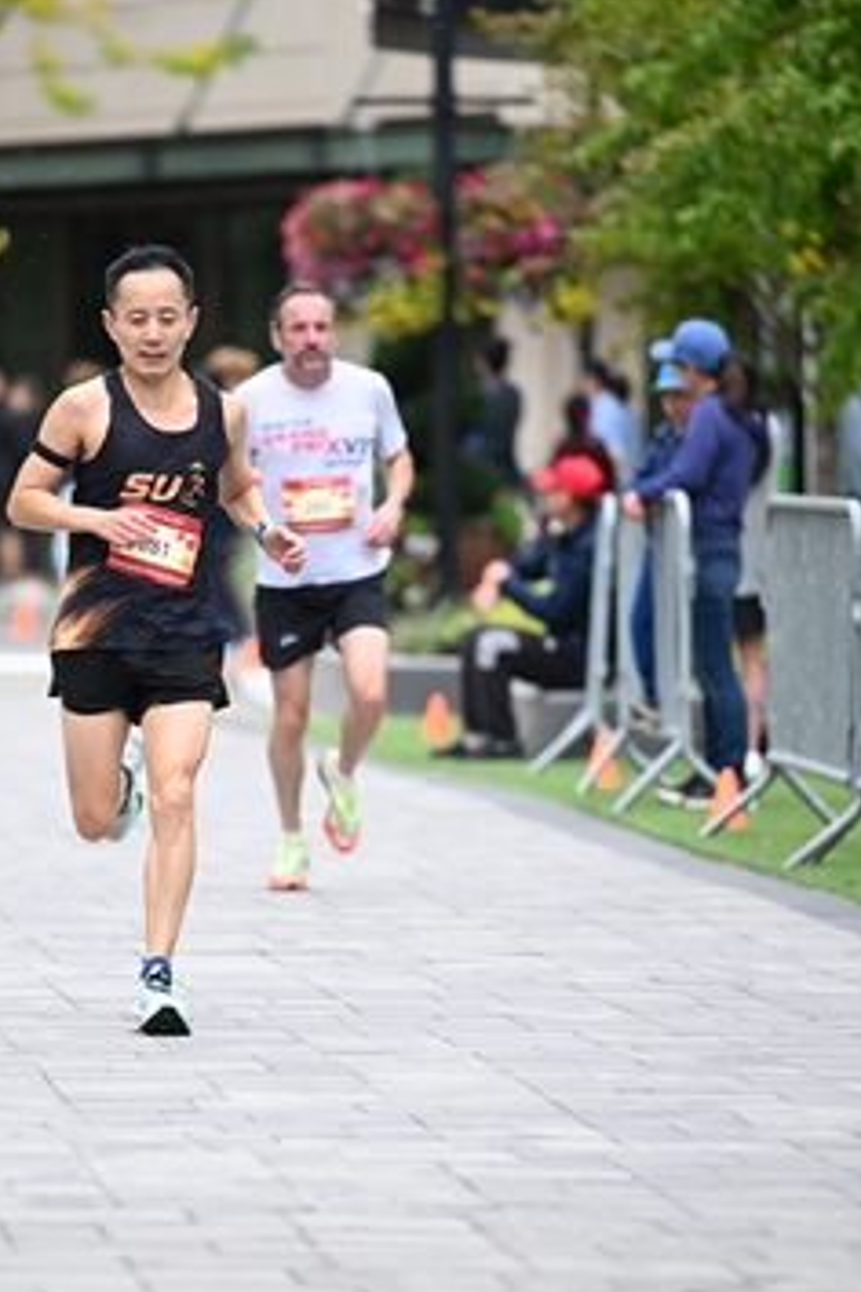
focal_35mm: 272
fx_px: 9757
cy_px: 770
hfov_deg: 5.1
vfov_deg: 7.6
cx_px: 221
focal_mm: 175
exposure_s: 1/1250
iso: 1250
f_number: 2.8
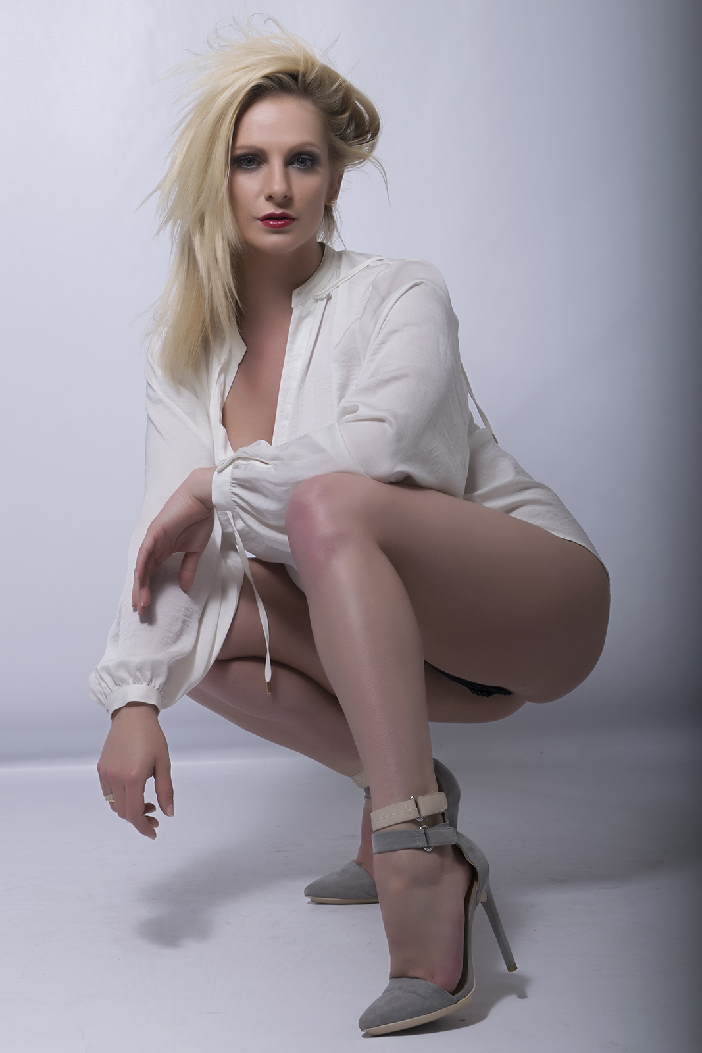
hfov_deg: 16.6
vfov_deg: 24.6
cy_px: 526
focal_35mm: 82
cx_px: 351
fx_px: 2412
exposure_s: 1/200
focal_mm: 55
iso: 100
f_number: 11
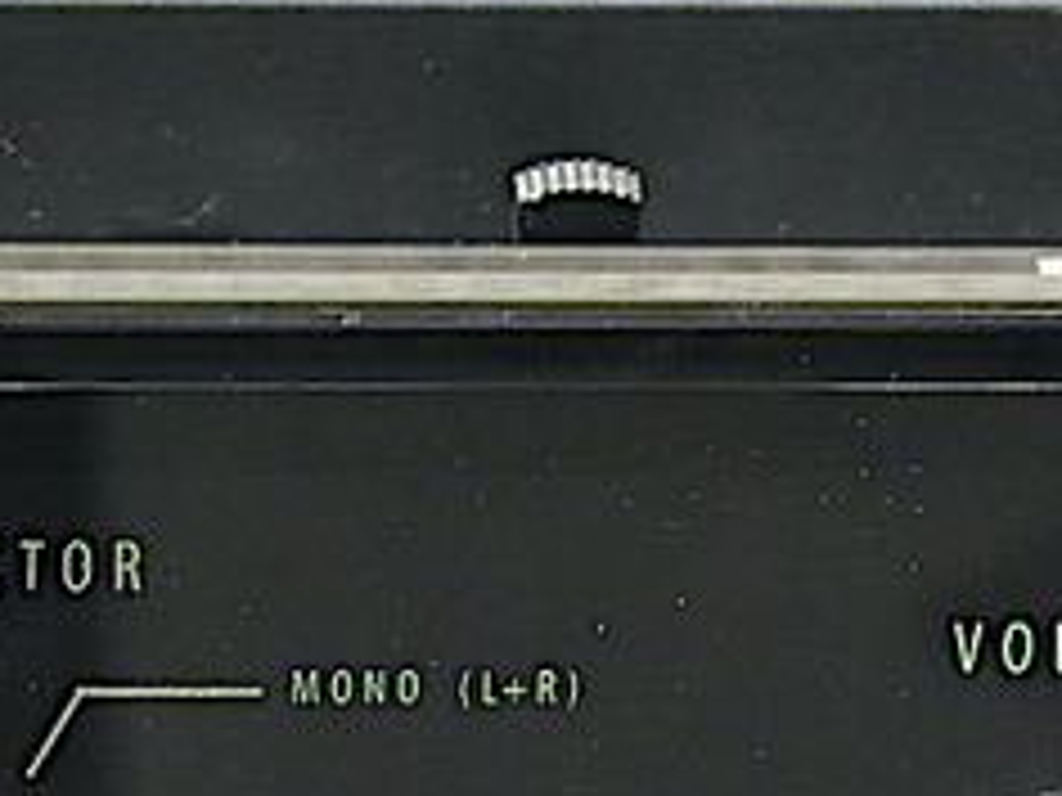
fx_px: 26752
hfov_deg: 2.3
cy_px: 1345
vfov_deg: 1.7
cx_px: -14
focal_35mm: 872
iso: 200
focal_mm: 38.4
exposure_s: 1/1.3
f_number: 5.6
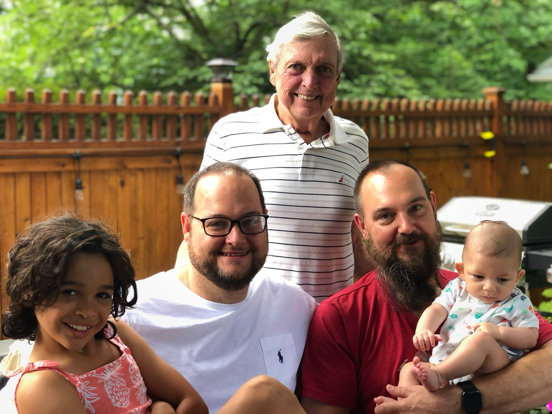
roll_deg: +0.6
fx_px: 909
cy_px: 207
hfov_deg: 33.8
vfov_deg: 25.7
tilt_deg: -5.9
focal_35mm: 57
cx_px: 276
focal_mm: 6.6
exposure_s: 1/30
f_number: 2.8
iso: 32
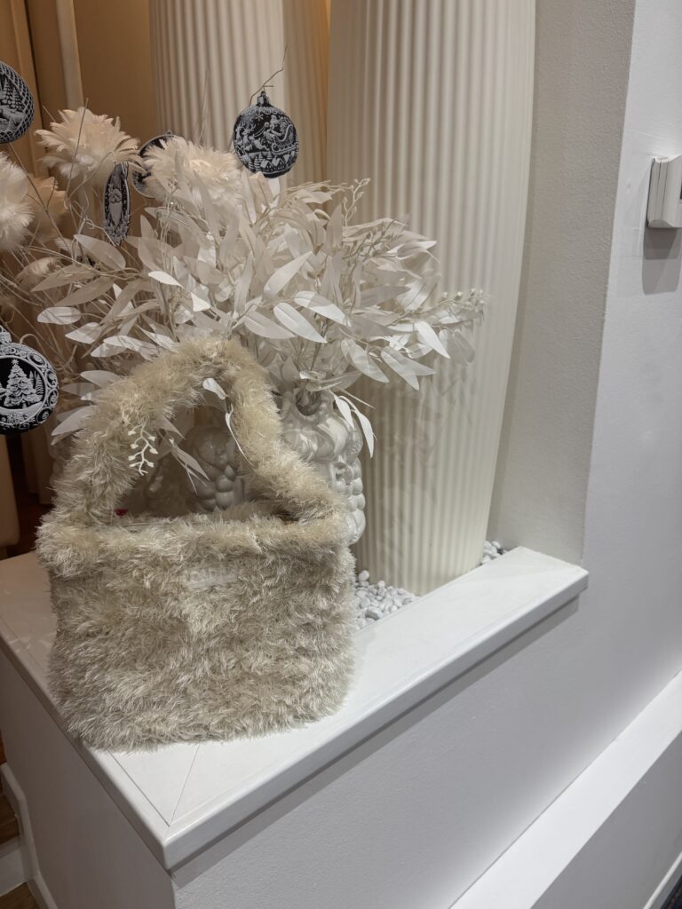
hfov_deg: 56.8
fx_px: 630
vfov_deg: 71.6
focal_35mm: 24
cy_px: 454
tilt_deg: -16.0
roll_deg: +1.4
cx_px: 341
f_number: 1.78
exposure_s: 1/100
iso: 160
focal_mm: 6.76
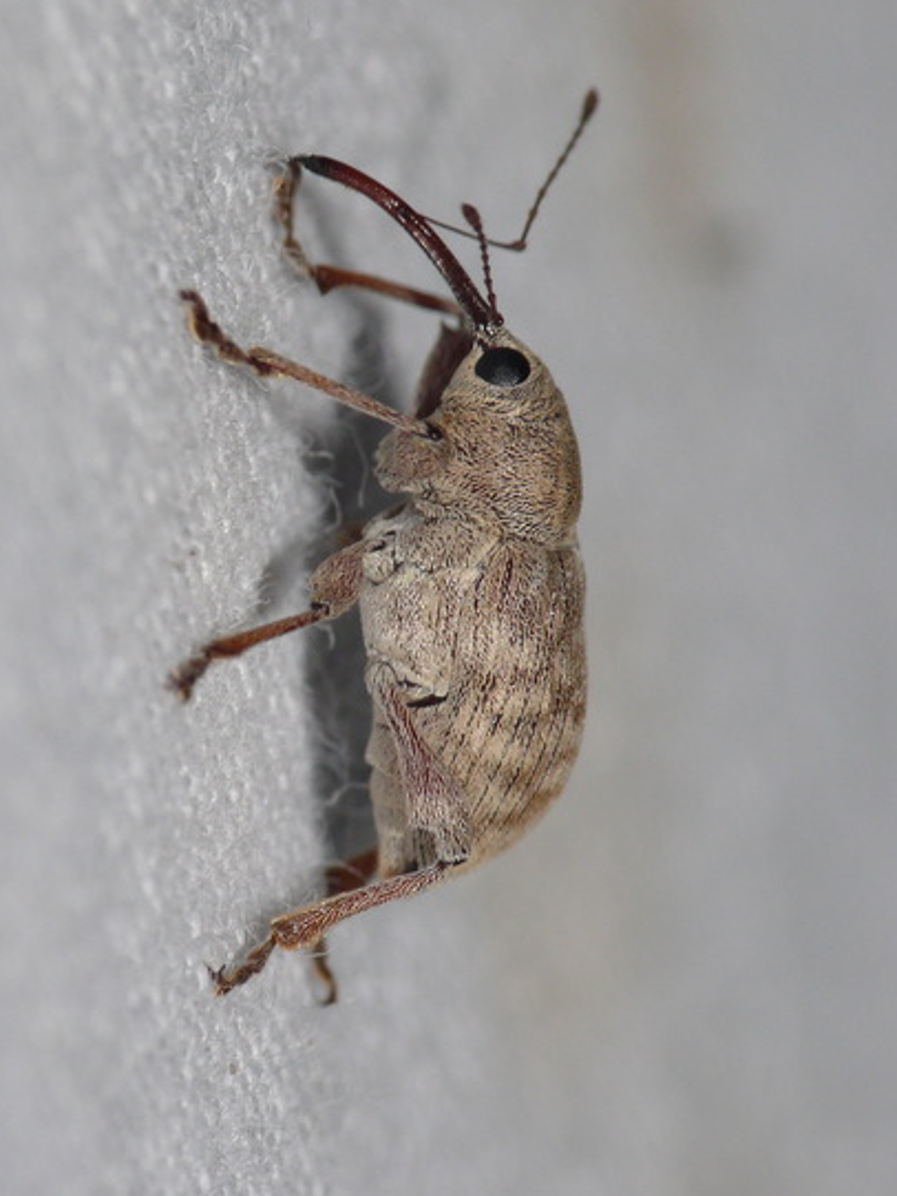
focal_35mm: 497
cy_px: 586
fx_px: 17165
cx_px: 373
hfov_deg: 3.0
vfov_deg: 4.0
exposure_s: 1/640
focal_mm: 88.8
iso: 200
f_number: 11
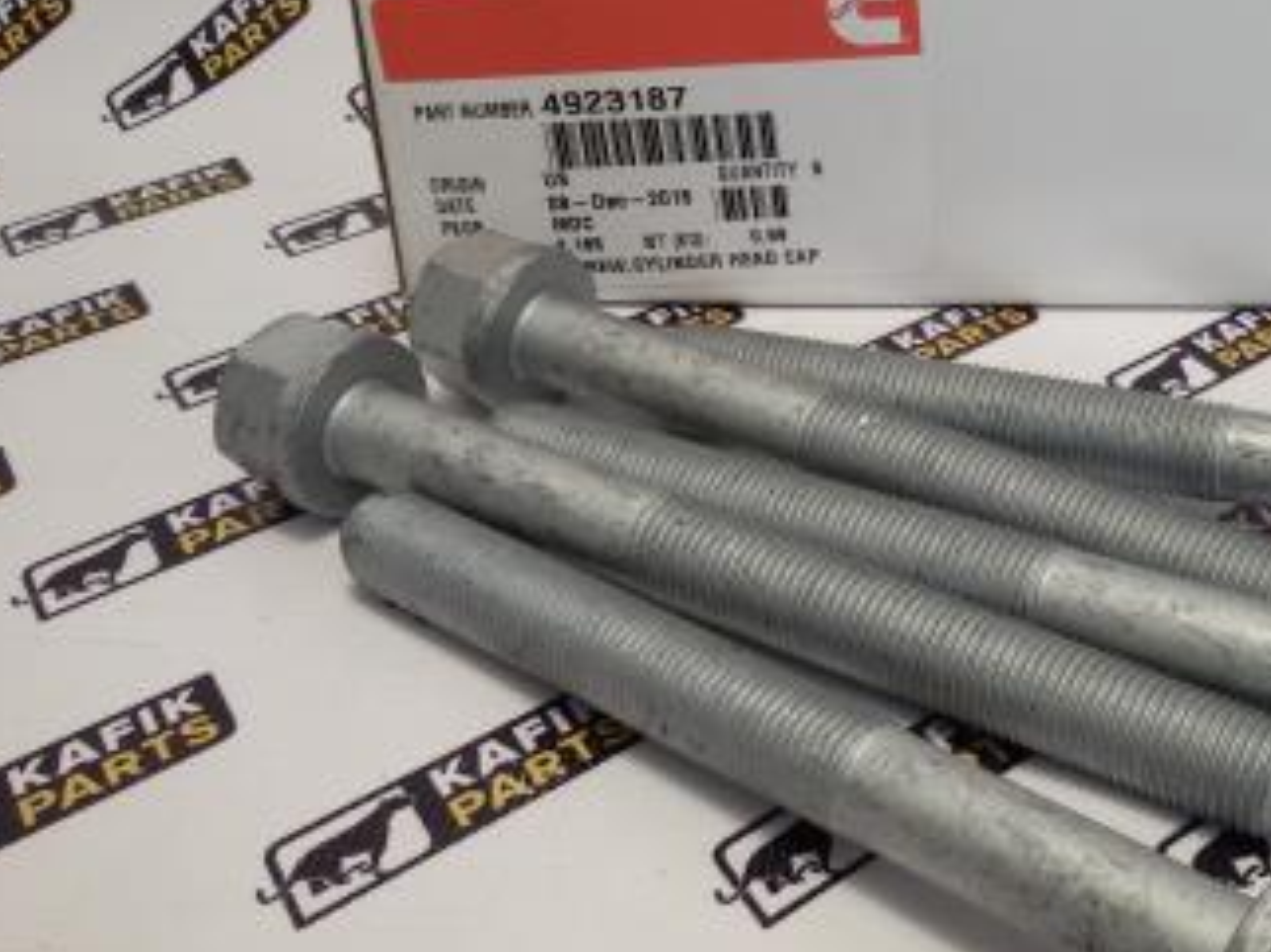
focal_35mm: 52
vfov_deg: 28.0
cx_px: 975
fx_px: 1908
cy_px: 531
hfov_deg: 35.9
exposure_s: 1/33
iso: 40
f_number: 2.4
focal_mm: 2.93
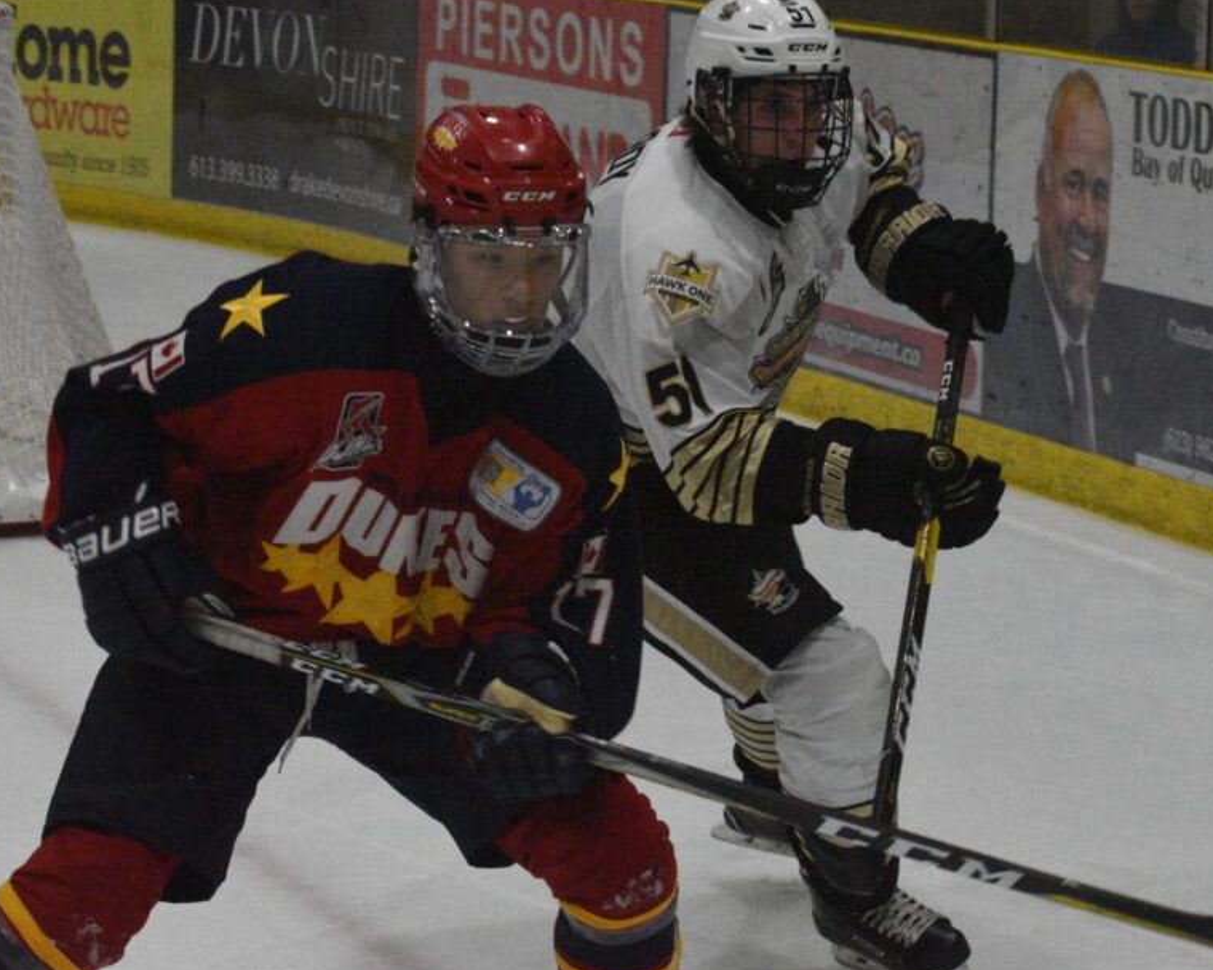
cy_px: 514
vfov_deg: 11.6
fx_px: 4774
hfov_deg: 14.5
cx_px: 441
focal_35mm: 133
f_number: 13
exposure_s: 1/500
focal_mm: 70
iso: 10000
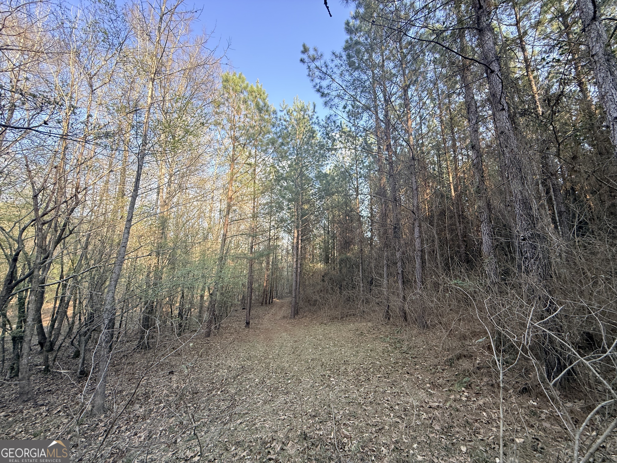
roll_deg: -0.8
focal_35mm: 14
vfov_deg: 85.7
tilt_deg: +11.7
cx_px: 308
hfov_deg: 102.1
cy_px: 232
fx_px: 250
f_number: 2.2
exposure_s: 1/155
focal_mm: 2.22
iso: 50
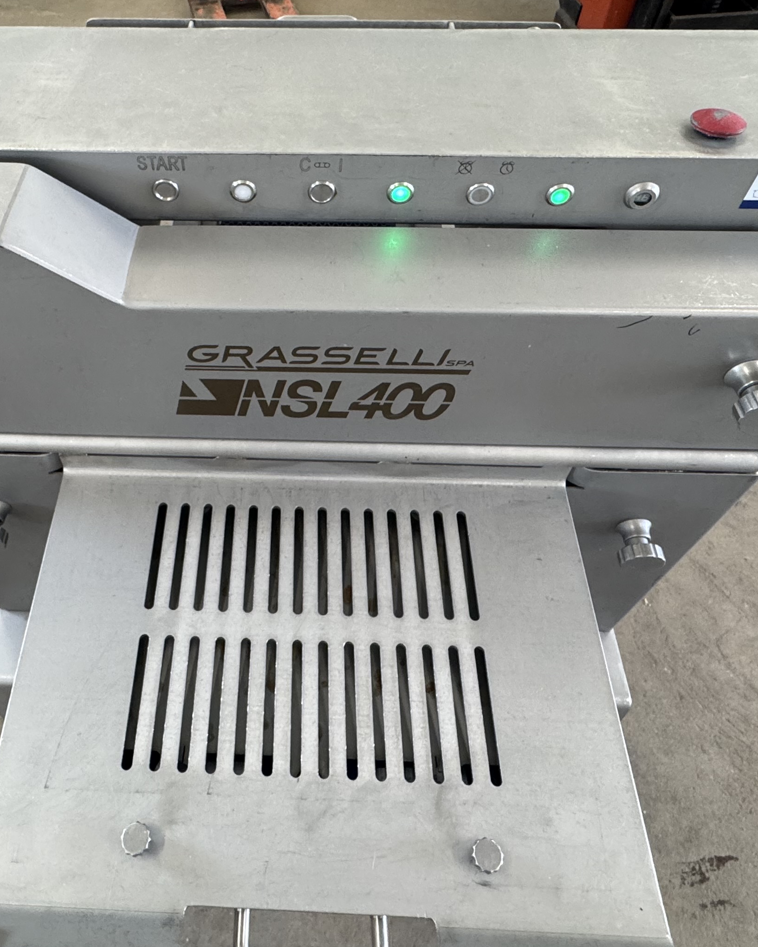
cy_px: 369
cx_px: 264
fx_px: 757
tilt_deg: -49.7
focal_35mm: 27
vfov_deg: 63.4
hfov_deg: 52.3
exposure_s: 1/100
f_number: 2.2
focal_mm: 2.22
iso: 200
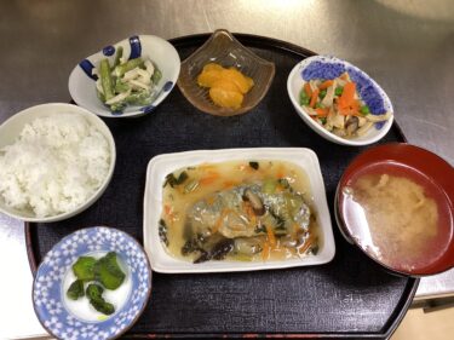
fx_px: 406
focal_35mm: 31
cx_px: 227
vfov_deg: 45.4
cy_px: 170
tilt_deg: -66.4
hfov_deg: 58.4
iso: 200
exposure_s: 1/60
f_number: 2.4
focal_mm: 3.3
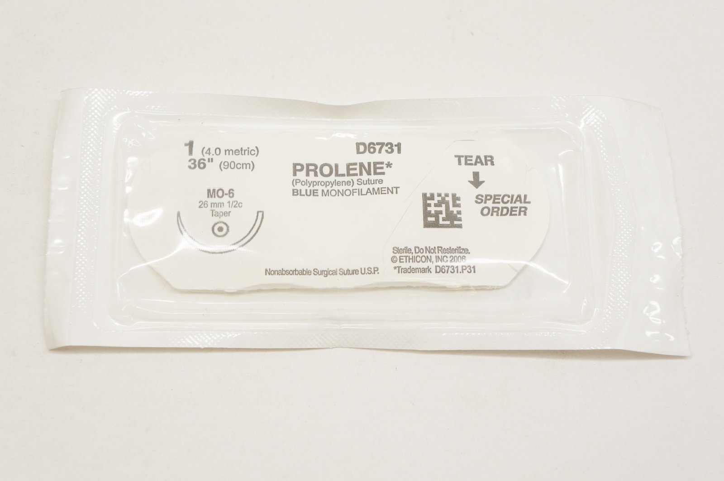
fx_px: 1205
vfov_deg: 22.6
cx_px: 362
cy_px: 240
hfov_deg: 33.4
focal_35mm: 60
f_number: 6.3
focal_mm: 40
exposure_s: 1/80
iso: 400
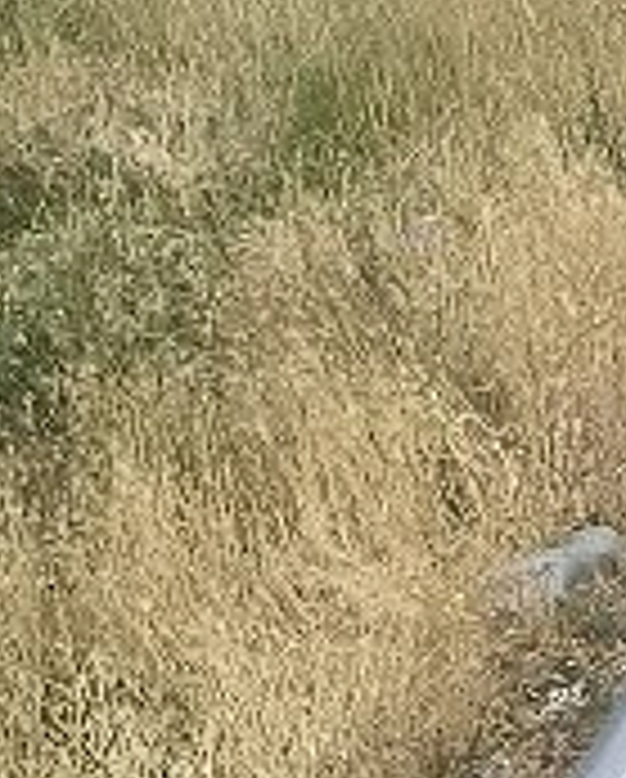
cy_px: 1194
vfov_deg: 10.3
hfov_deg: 7.4
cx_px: 2022
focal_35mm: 180
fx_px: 4158
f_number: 1.8
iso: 100
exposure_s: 1/714
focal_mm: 5.56
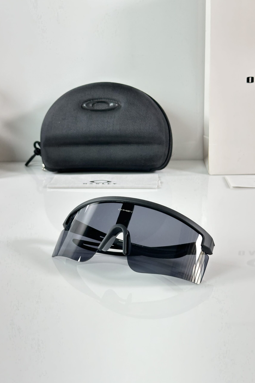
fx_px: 531
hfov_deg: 27.0
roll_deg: +1.0
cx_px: 126
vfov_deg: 39.6
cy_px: 192
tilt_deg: -18.0
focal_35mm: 50
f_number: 1.78
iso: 50
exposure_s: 1/50
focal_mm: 6.86
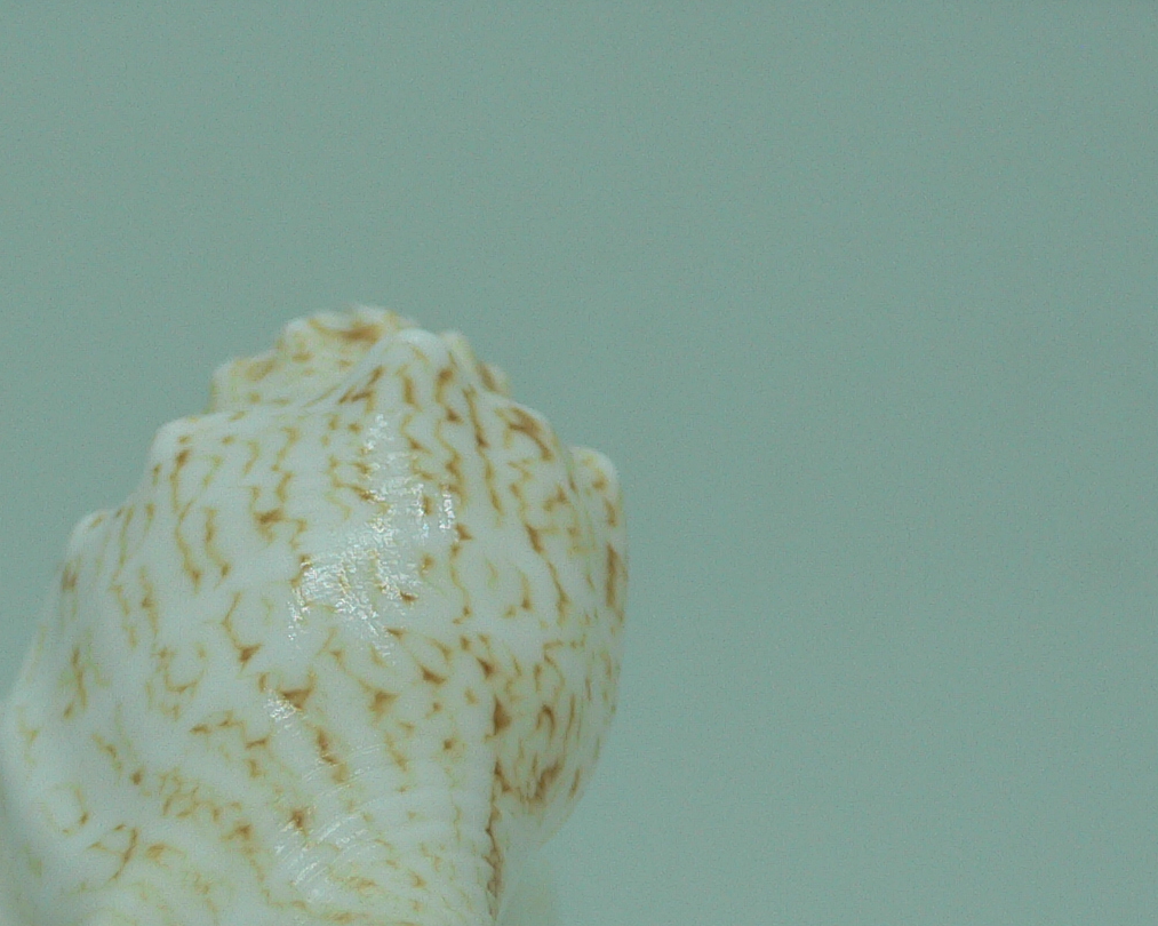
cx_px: 304
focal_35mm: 68
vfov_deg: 22.0
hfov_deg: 27.6
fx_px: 2330
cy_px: 807
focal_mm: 4.6
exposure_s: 1/80
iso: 80
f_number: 2.8
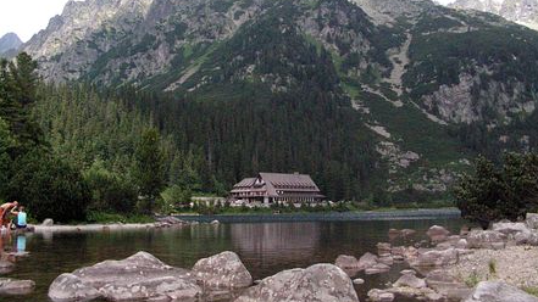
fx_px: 571
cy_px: 113
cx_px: 273
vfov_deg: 29.6
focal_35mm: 40
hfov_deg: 50.5
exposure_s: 1/1000
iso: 320
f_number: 4.8
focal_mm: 6
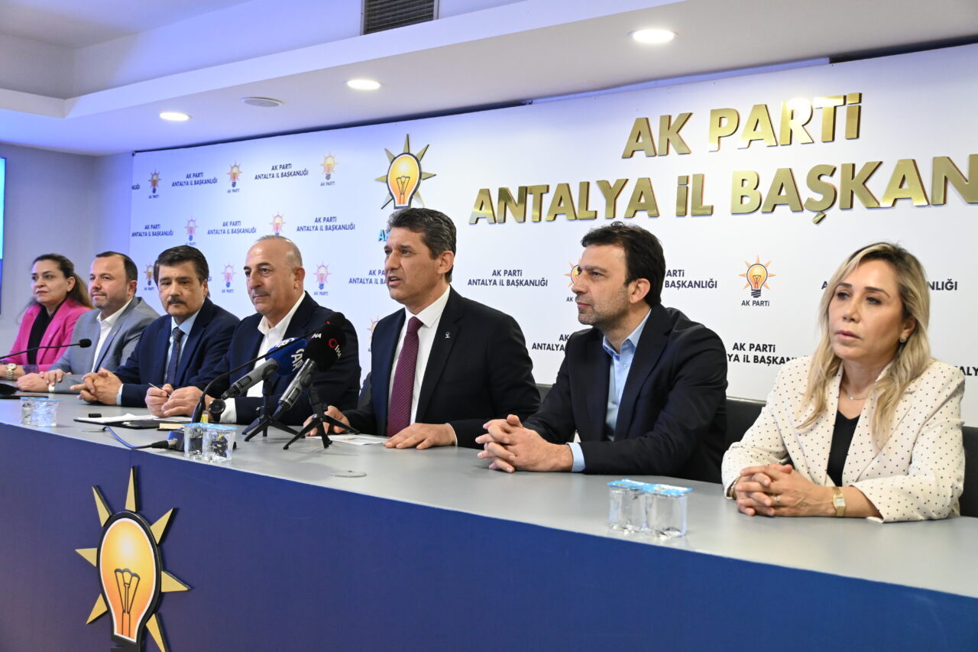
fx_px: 1059
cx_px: 489
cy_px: 326
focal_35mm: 39
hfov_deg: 49.6
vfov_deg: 34.2
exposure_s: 1/125
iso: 2000
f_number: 3.8
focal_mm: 26
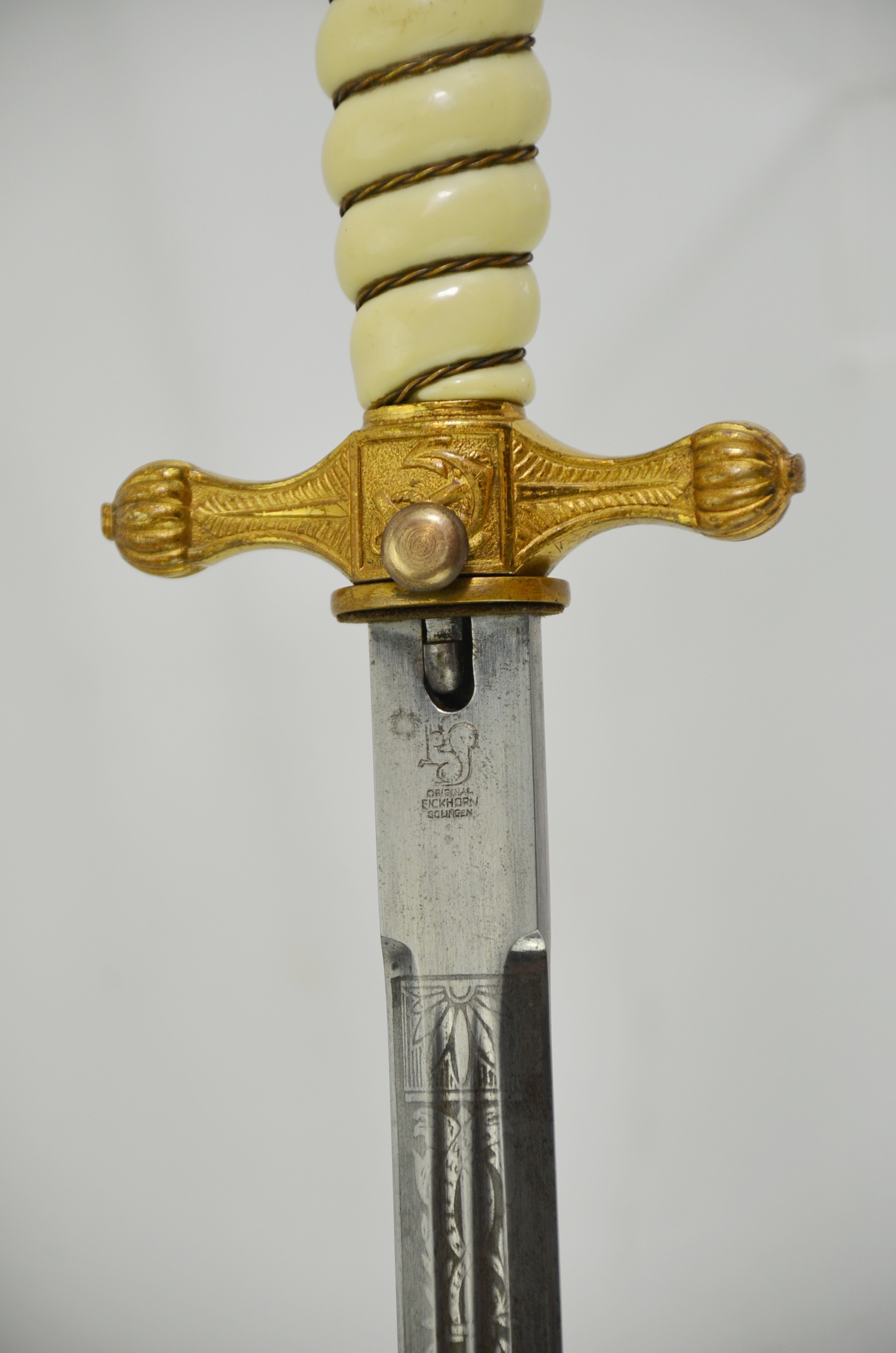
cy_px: 676
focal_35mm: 202
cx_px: 448
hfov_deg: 6.8
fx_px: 7594
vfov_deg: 10.2
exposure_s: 1/250
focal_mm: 135
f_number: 5.6
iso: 450
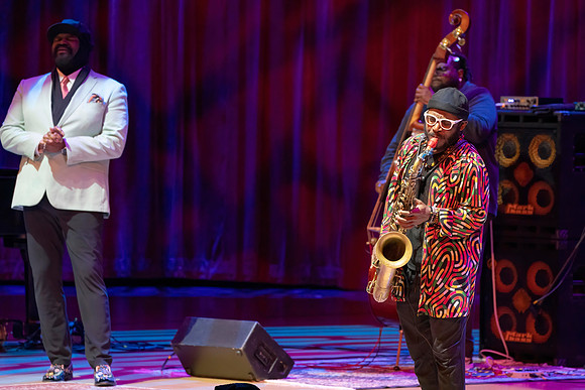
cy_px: 174
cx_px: 323
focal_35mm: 244
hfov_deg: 8.4
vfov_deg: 5.6
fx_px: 3971
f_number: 5.6
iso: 6400
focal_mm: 221
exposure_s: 1/320
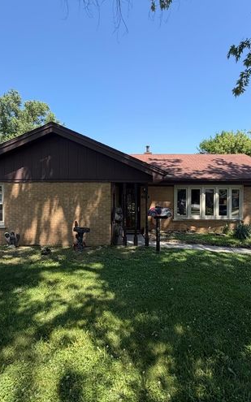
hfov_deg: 59.6
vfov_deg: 85.1
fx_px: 219
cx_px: 130
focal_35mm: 20
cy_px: 205
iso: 40
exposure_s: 1/613
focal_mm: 2.22
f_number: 2.2
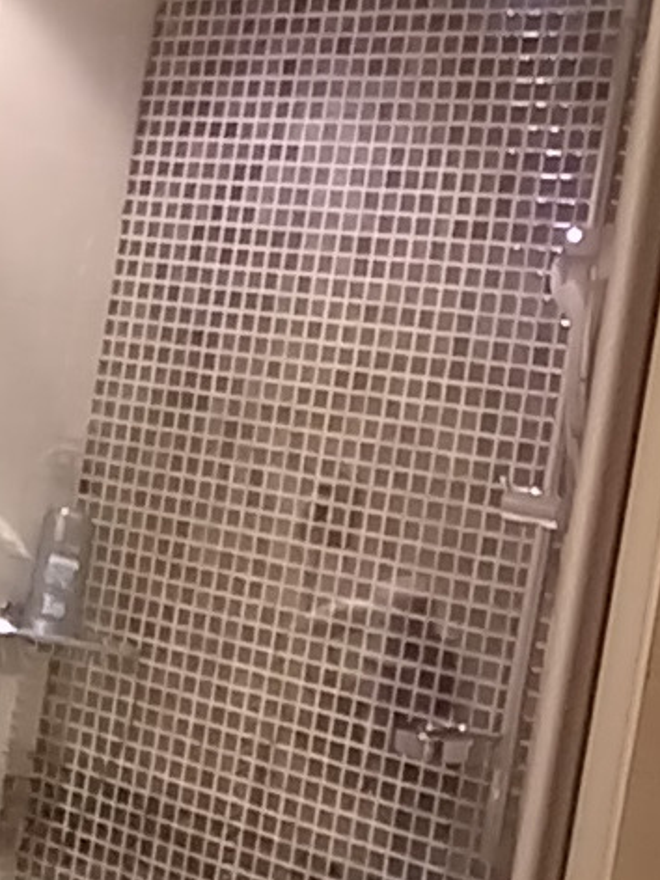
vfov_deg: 27.4
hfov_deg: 20.6
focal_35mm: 71
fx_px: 1805
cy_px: 414
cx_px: 173
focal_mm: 1.13
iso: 400
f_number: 2.2
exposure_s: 1/20
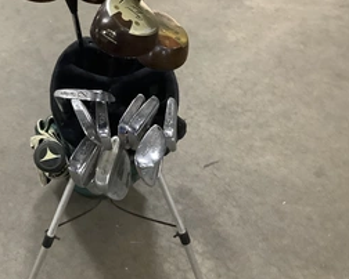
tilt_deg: -40.8
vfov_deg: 31.4
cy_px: 117
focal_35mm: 48
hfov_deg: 38.2
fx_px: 496
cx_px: 108
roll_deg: +1.6
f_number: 2.4
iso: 320
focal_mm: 3.3
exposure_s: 1/30
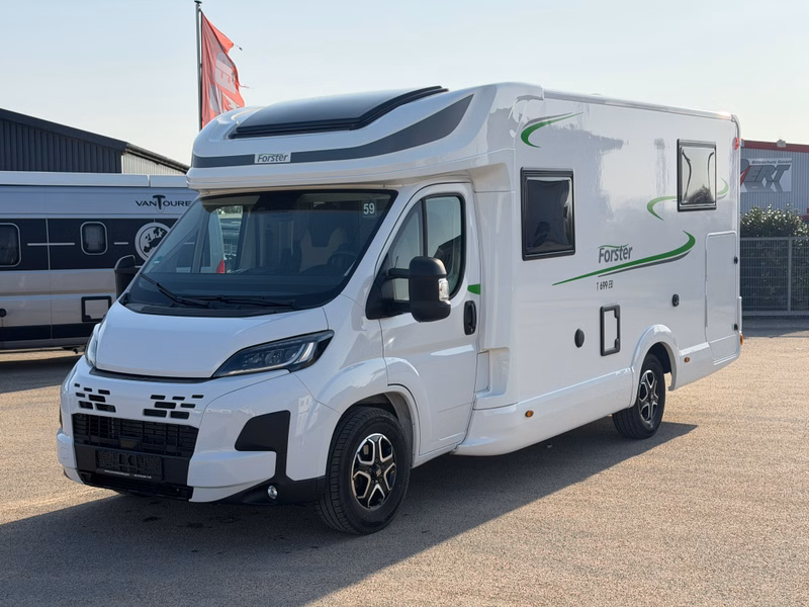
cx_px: 404
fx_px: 1122
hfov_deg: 39.7
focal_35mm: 48
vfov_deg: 30.3
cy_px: 304
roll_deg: +0.8
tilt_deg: -3.5
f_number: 1.78
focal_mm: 6.76
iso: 80
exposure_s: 1/4878
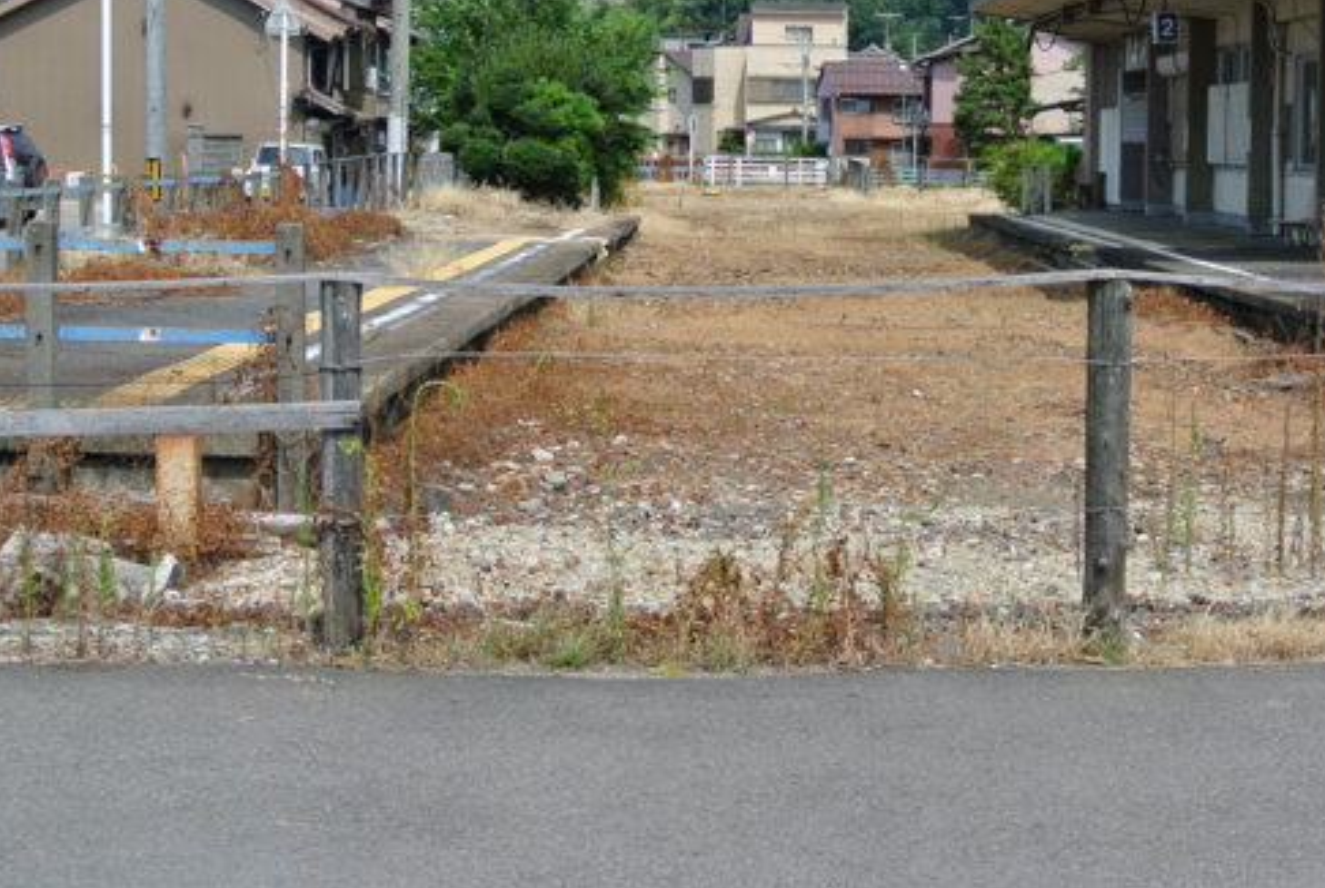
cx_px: 842
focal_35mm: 74
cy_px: 362
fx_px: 2729
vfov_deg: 18.5
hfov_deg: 27.2
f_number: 5
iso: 100
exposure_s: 1/800
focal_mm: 16.9
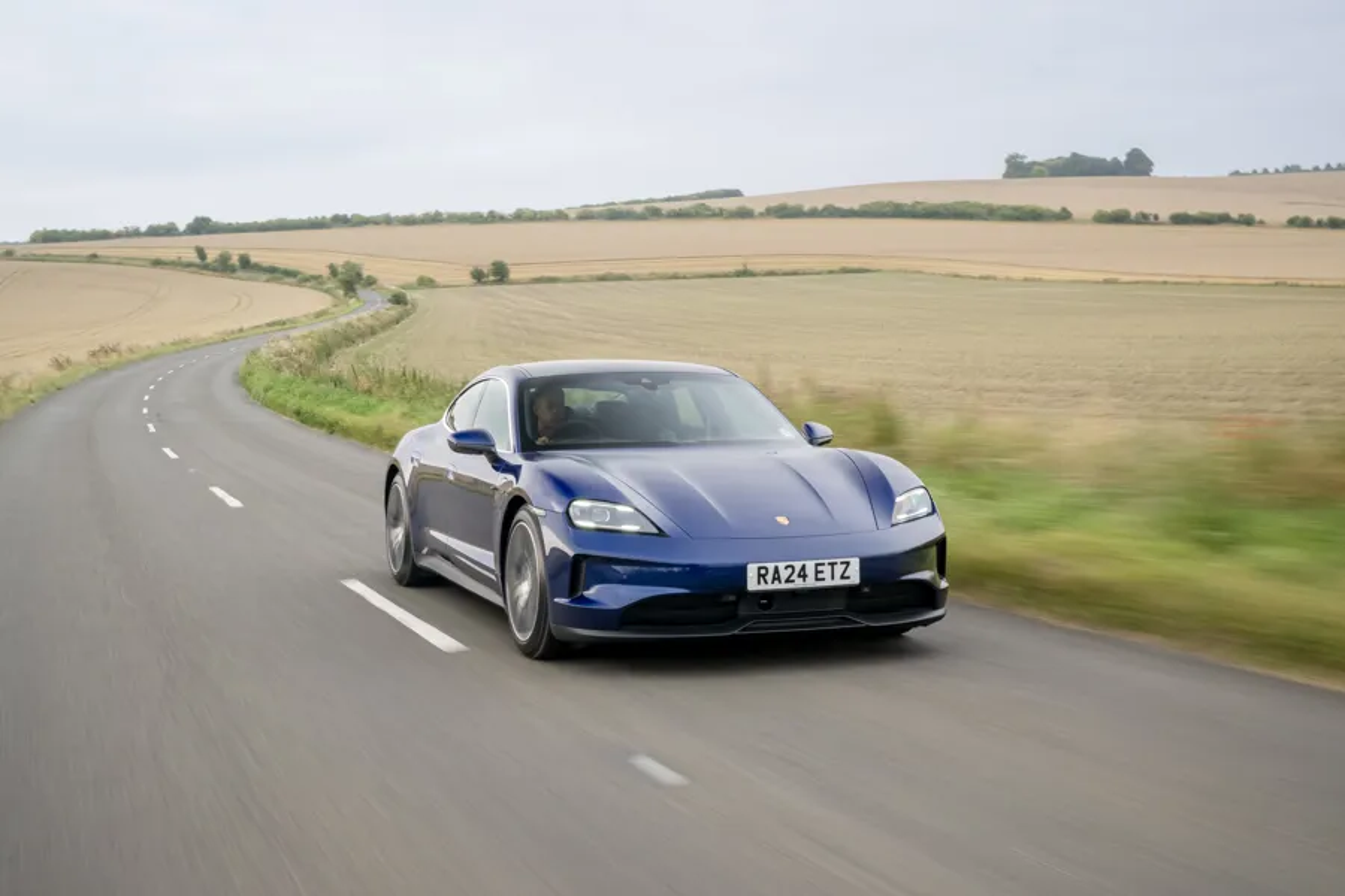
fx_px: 1681
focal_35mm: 45
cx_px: 672
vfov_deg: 29.9
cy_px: 448
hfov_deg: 43.6
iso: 320
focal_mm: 45
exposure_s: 1/40
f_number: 13
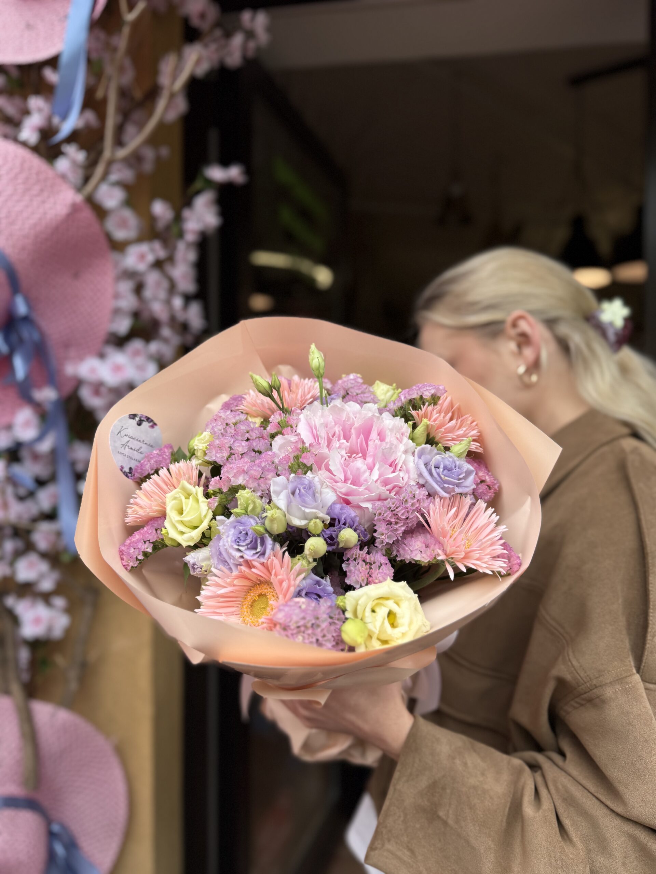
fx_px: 606
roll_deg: +0.2
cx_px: 328
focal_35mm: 24
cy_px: 437
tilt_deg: -1.3
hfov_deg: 56.8
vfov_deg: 71.6
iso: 80
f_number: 1.78
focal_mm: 6.76
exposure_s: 1/567
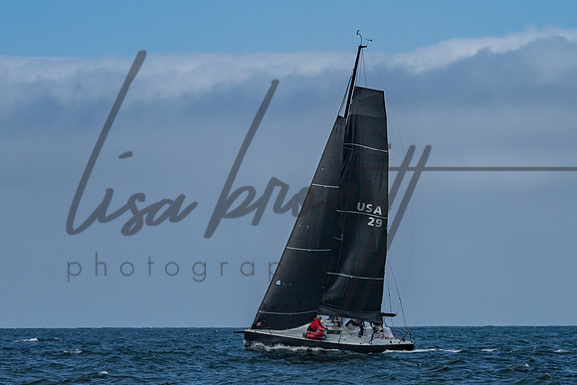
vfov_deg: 5.2
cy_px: 112
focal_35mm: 262
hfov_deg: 7.9
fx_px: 4201
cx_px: 354
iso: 200
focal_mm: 115
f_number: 6.3
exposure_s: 1/2500
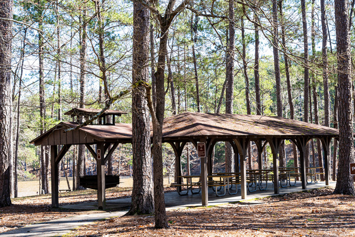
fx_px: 542
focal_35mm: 55
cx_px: 178
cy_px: 118
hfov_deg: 36.2
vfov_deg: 24.6
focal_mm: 55
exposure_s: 1/160
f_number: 7.1
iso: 200
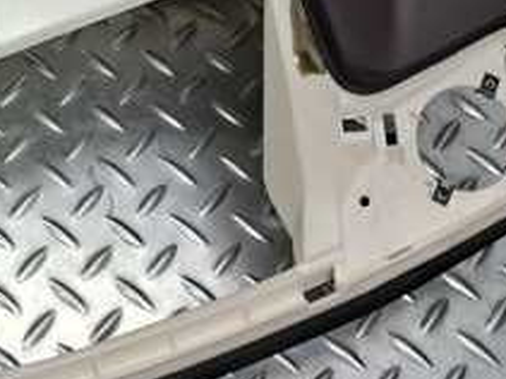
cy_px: 49
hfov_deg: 21.8
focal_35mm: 82
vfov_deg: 17.7
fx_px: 1198
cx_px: -129
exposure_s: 1/50
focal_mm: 4
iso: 80
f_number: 1.8
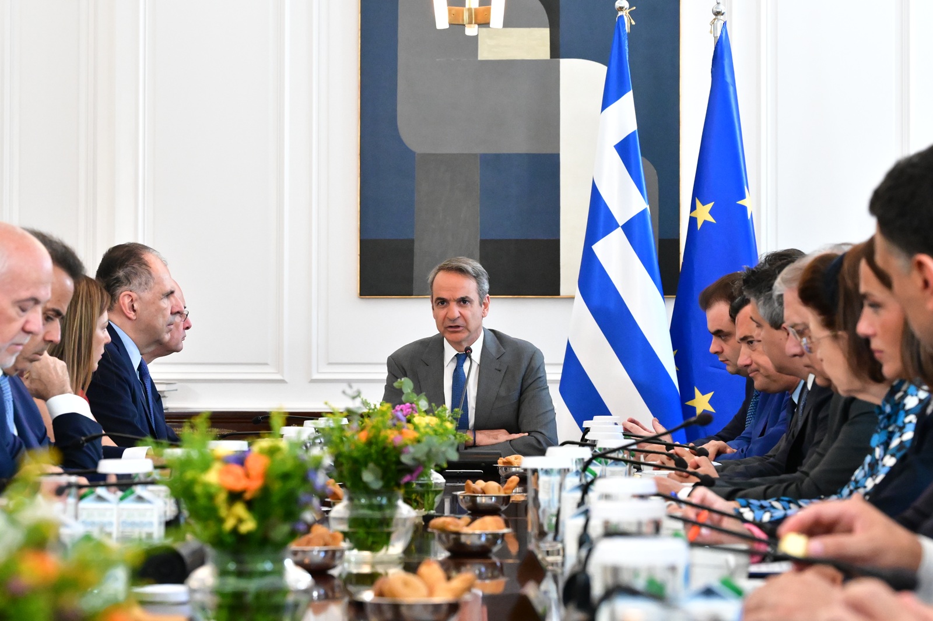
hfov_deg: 19.5
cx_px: 466
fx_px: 2721
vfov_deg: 13.0
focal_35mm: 105
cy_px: 310
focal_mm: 70
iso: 8000
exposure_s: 1/500
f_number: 5
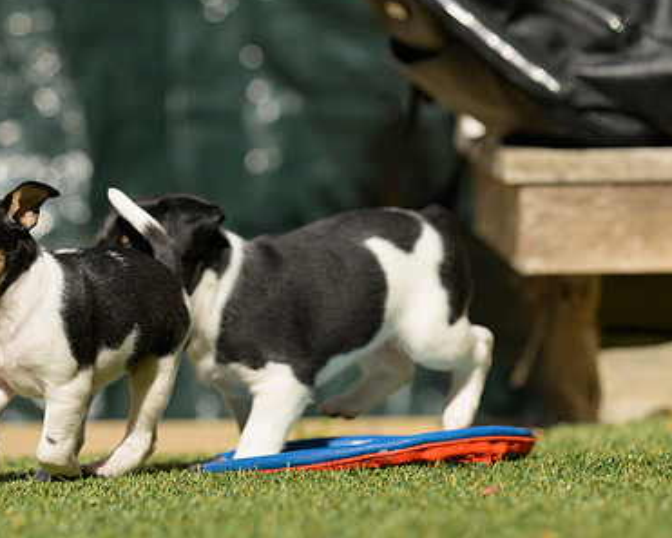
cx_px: 160
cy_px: 237
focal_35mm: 350
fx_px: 6963
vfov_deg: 4.4
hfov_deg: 5.5
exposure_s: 1/16000
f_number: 2.8
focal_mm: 135
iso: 800
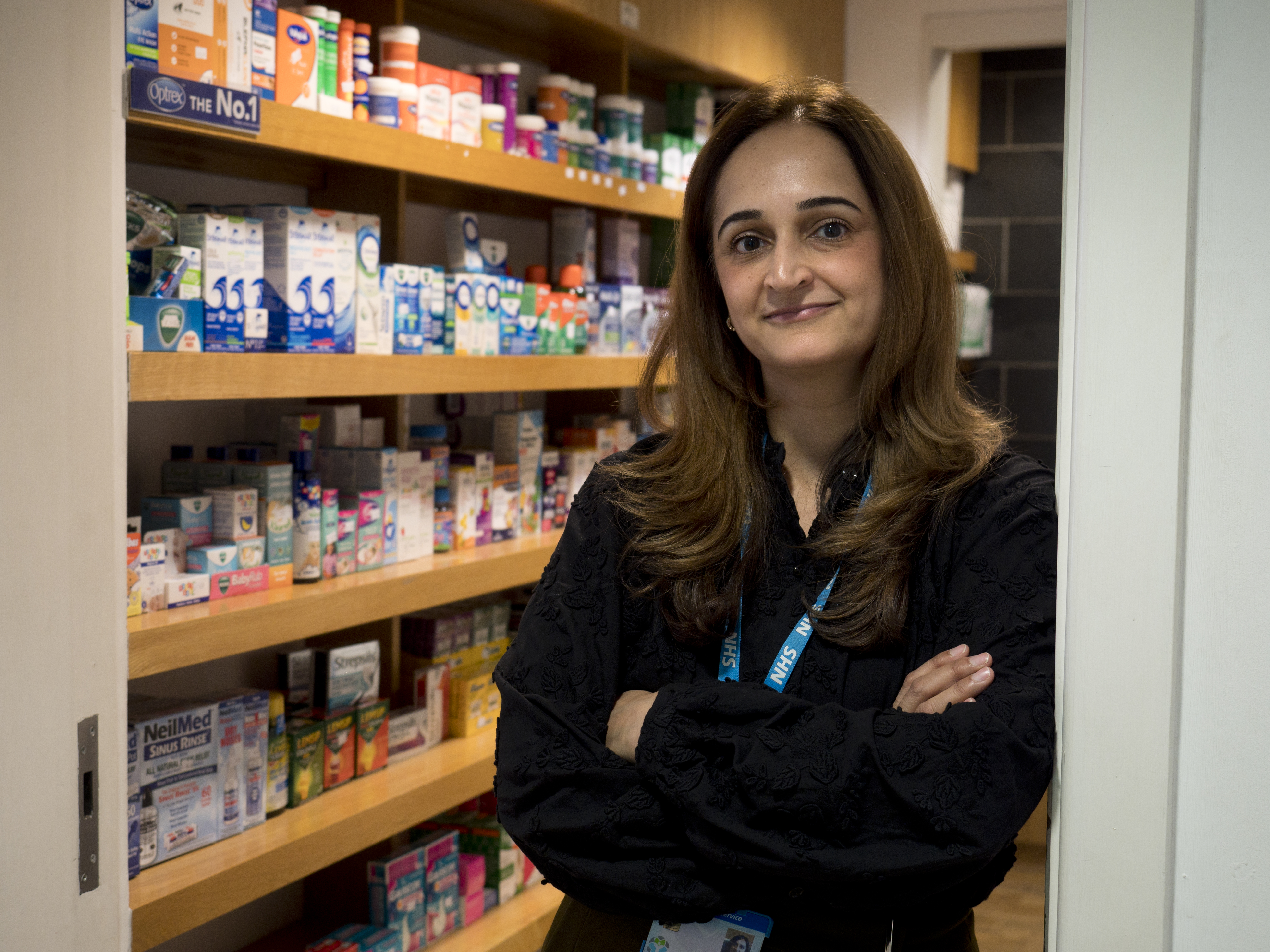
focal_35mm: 47
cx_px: 635
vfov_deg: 30.9
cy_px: 476
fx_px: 1724
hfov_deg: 40.4
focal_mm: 23
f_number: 2.8
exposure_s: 1/50
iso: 400
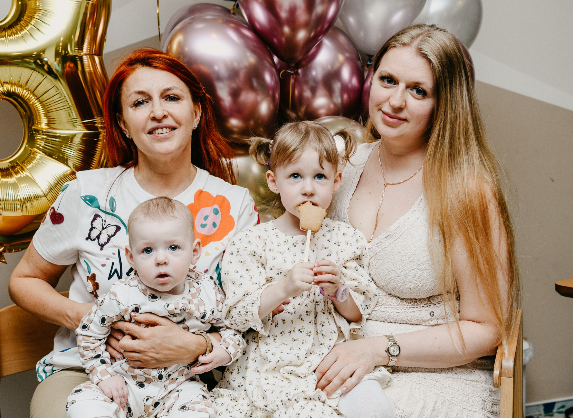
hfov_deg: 38.5
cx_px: 303
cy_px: 230
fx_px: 820
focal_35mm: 50
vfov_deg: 28.6
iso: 125
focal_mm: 29
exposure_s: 1/160
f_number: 3.5
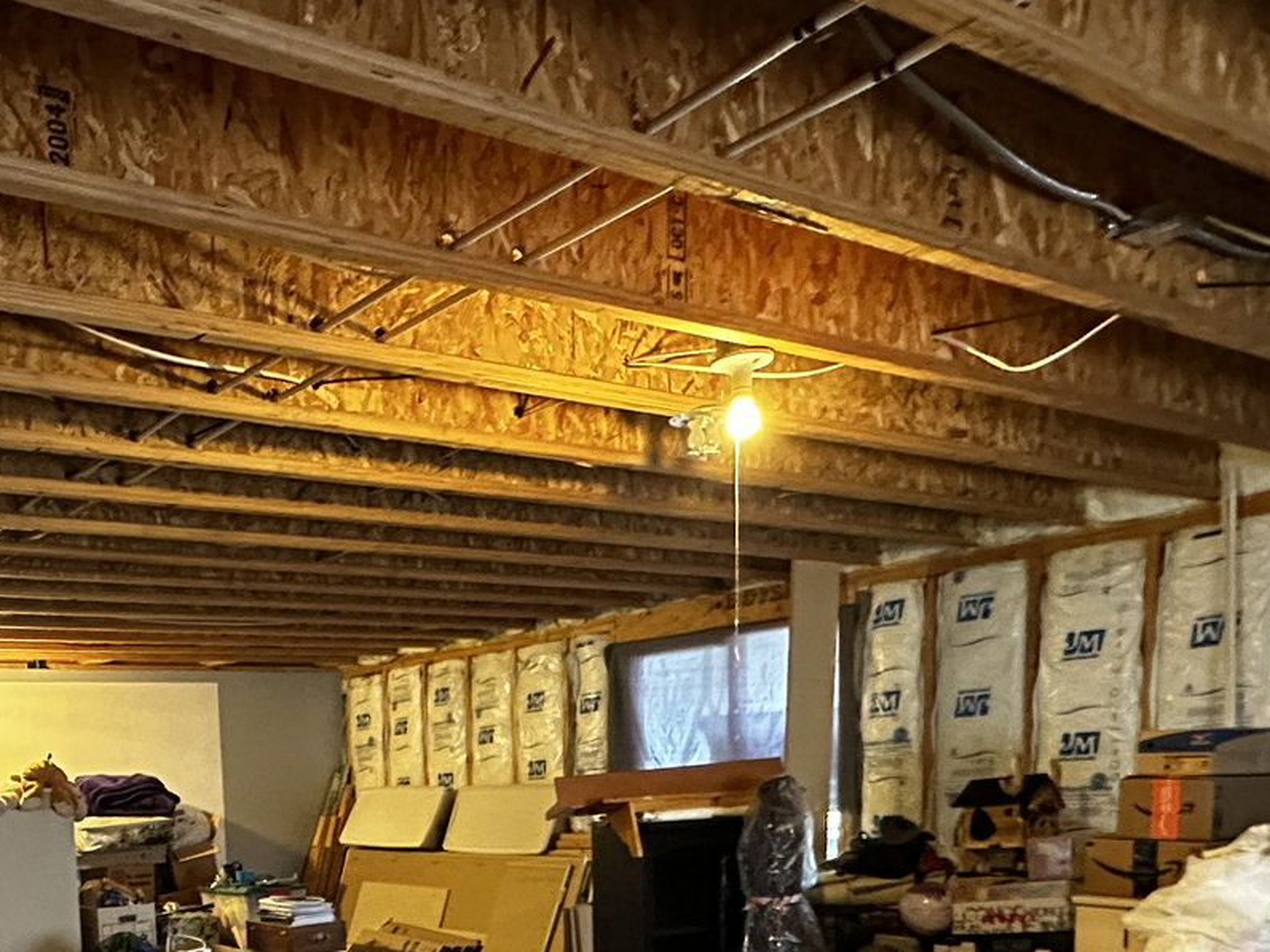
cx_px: 257
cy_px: 954
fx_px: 1321
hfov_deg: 48.5
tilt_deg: -6.4
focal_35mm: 36
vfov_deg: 35.8
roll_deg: +2.8
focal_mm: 2.22
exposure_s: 1/60
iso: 1250
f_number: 2.2
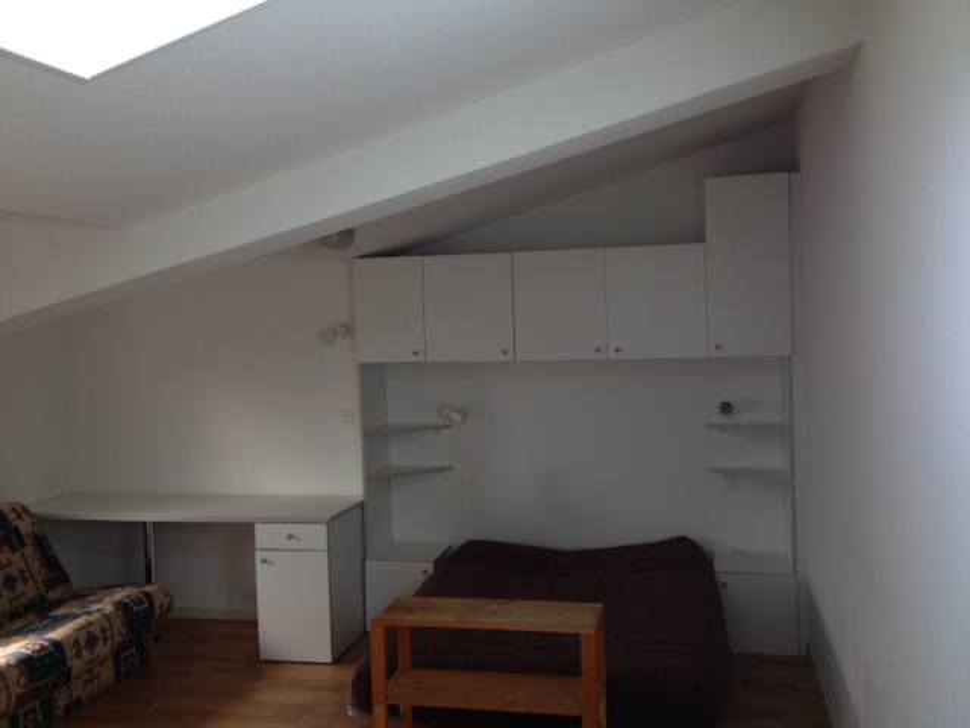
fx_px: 981
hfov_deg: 52.6
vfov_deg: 40.7
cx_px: 485
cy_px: 364
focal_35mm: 35
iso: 50
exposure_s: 1/52
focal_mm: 4.28
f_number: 2.4
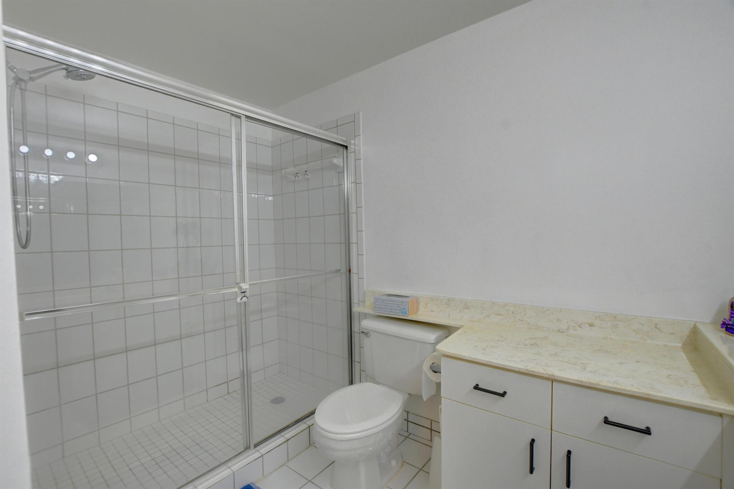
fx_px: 306
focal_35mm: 15
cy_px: 244
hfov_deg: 100.4
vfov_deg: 77.3
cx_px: 367
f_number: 8
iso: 1000
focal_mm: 10
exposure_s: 1/40
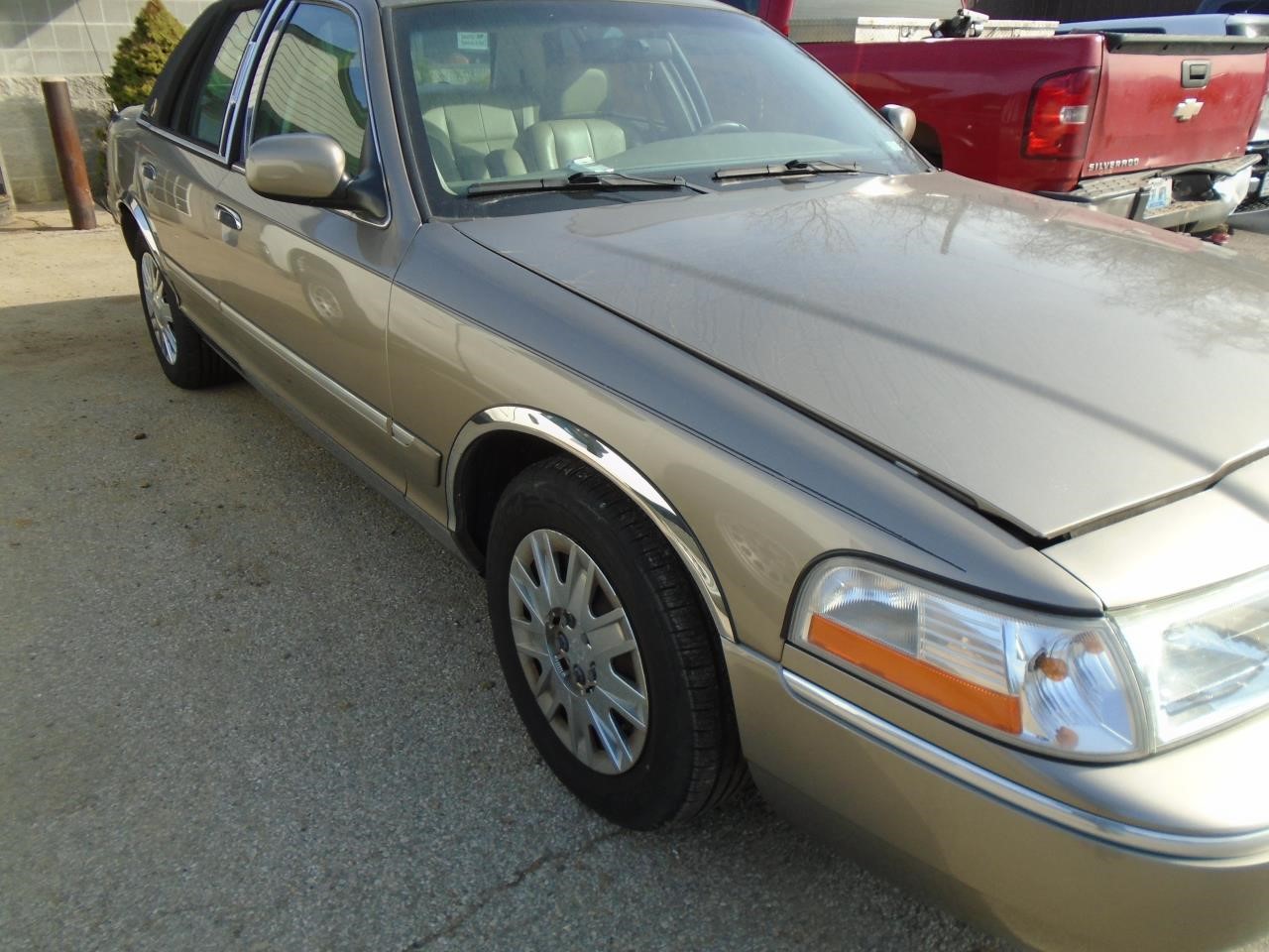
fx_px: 953
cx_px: 634
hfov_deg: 67.3
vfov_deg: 53.1
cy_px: 476
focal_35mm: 26
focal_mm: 4.6
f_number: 3.2
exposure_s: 1/500
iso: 100
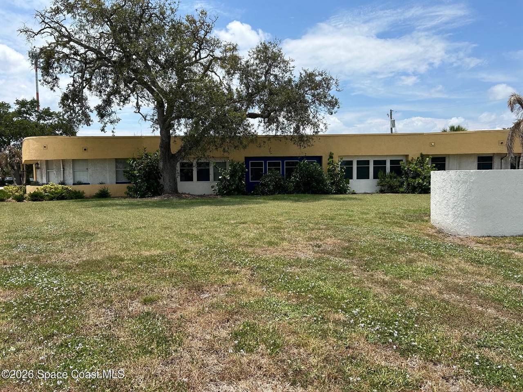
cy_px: 196
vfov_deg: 53.1
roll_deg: +1.1
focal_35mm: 26
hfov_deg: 67.3
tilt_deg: -2.9
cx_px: 262
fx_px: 393
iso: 50
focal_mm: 5.7
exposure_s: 1/5319
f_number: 1.5
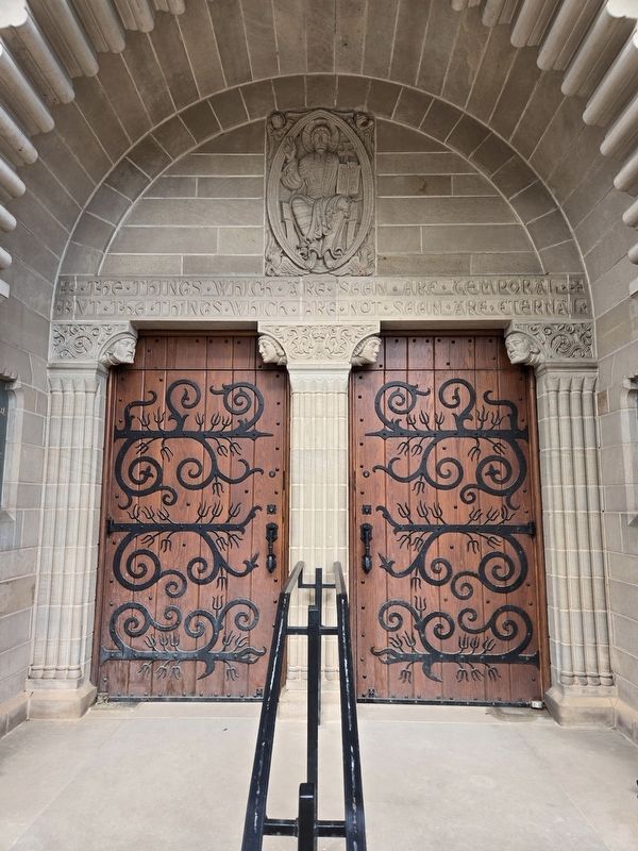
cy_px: 426
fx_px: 565
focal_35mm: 23
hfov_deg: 58.9
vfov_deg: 73.9
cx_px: 319
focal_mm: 5.4
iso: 50
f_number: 1.8
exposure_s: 1/180
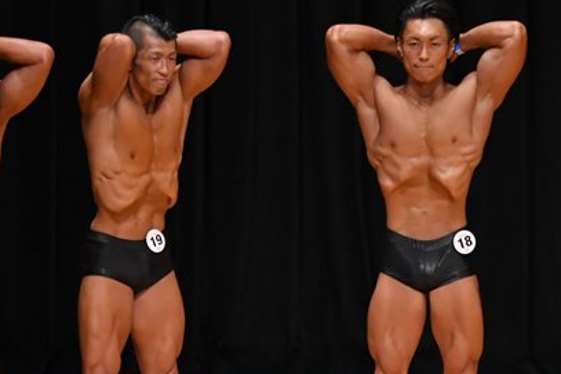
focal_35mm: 457
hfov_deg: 4.5
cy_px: 235
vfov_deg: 3.0
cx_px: 289
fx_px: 7118
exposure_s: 1/400
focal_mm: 160
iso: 4000
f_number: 5.6
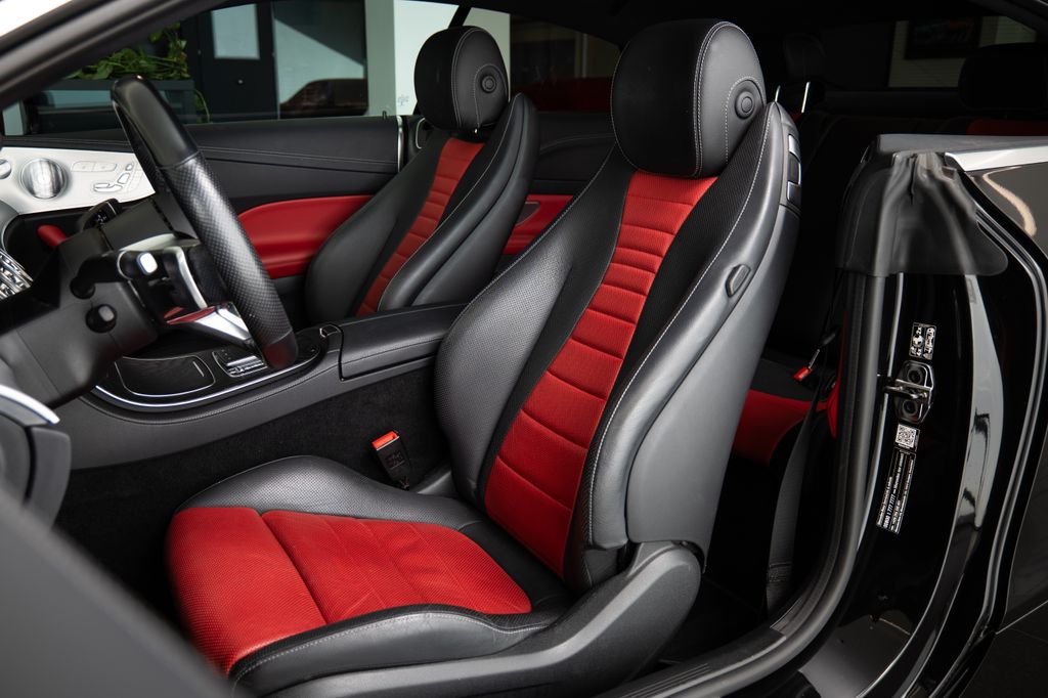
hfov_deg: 63.5
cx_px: 526
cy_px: 340
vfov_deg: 44.8
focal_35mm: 29
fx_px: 848
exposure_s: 1/80
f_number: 3.9
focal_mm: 26
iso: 125
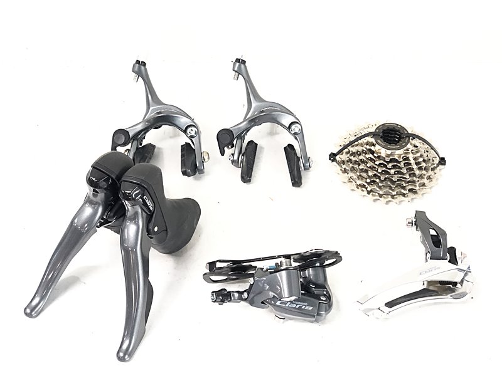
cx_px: 251
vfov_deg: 28.0
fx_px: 754
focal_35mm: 52
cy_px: 188
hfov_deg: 36.8
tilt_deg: -50.9
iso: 125
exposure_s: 1/25
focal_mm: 6
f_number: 2.4
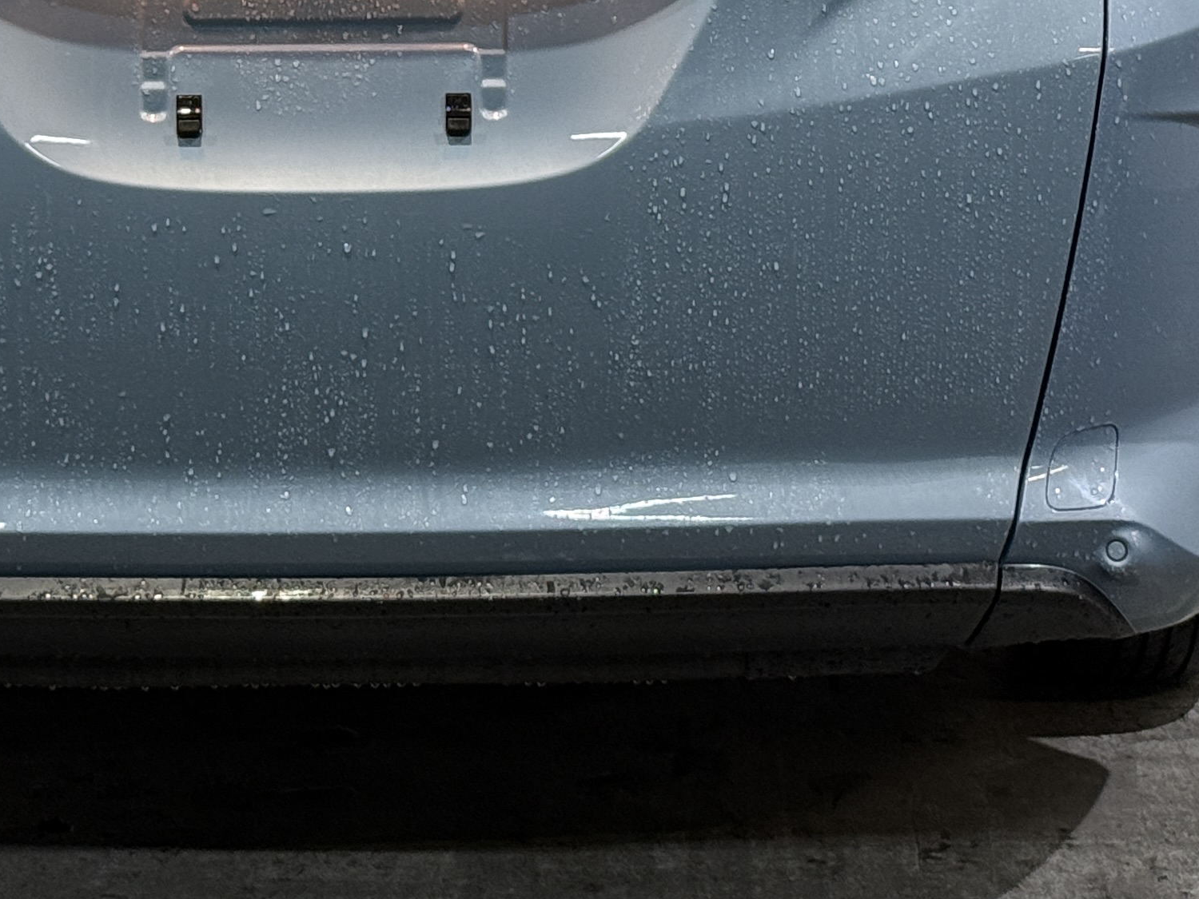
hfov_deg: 15.2
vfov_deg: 11.2
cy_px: -225
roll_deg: +0.3
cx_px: 323
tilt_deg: -9.5
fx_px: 4468
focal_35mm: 129
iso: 160
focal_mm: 6.76
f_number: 1.78
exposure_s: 1/60
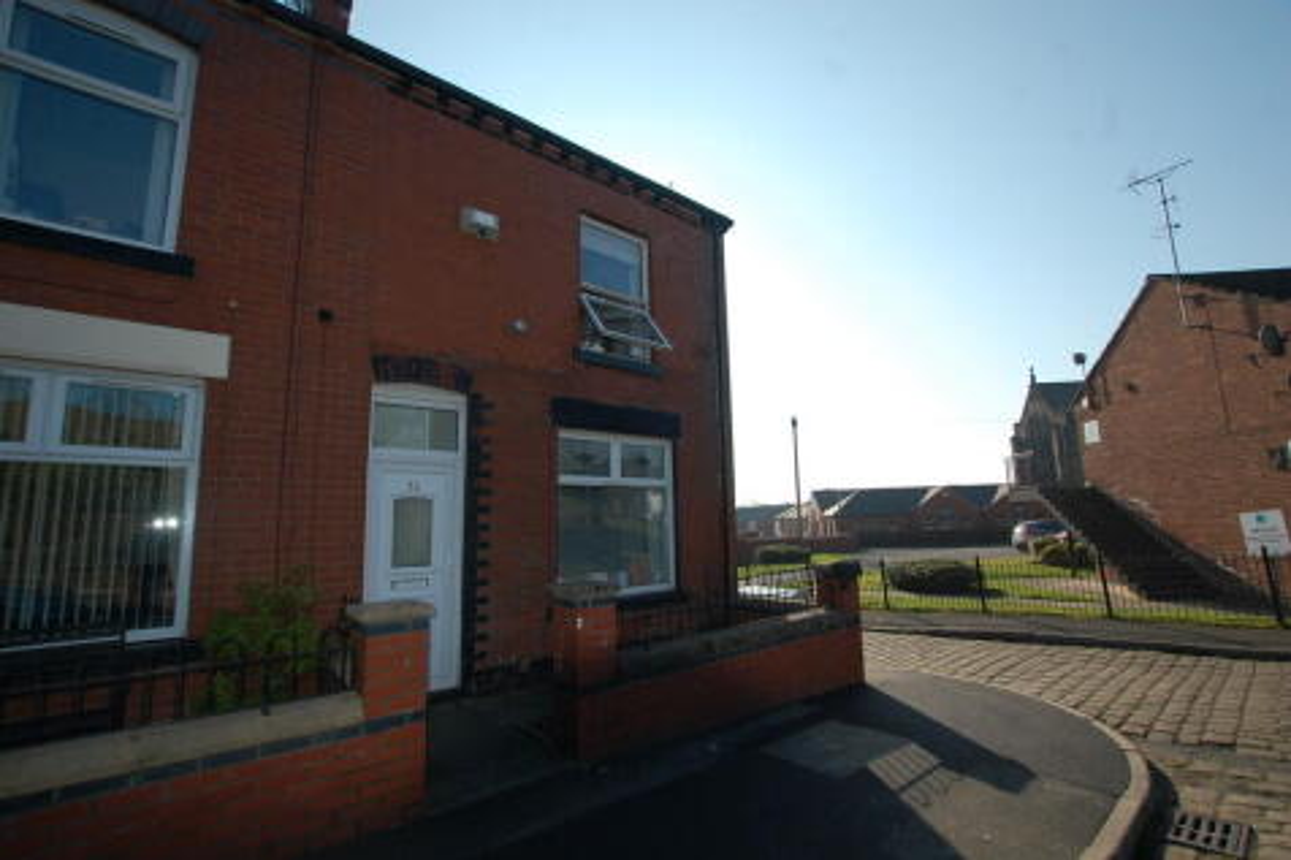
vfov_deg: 77.3
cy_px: 430
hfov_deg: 100.4
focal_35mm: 15
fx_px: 538
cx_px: 646
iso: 200
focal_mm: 10
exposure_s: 1/500
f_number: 6.3
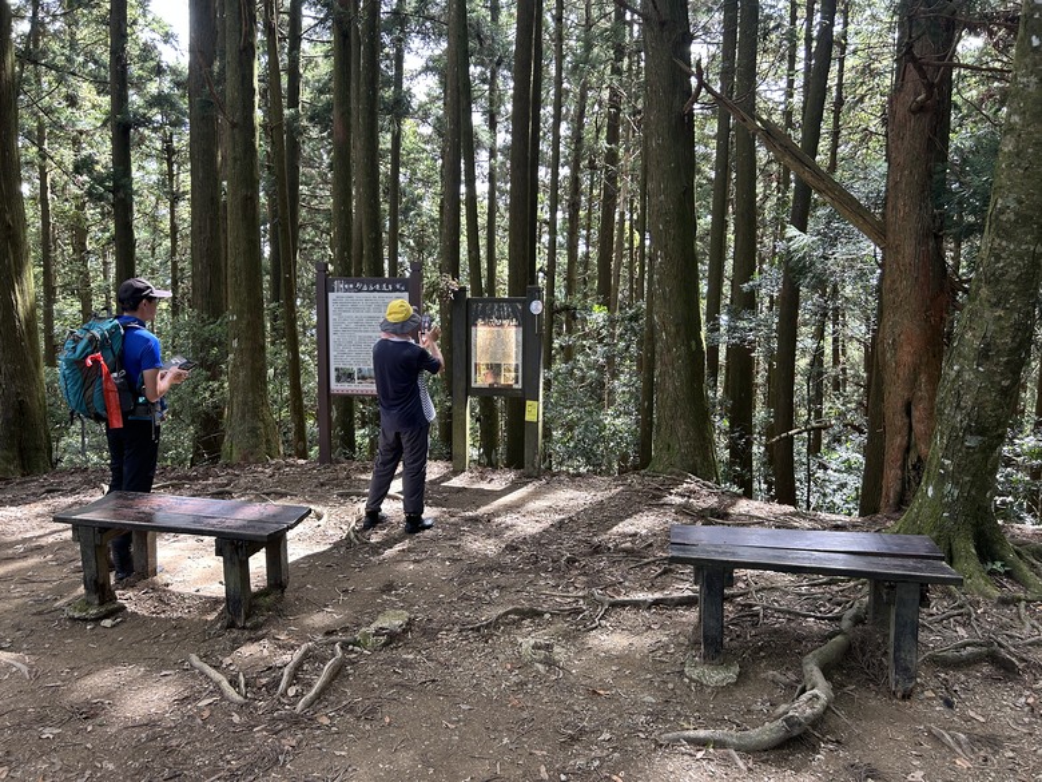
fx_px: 783
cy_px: 391
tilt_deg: -6.0
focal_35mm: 26
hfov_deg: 67.3
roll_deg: -0.5
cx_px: 521
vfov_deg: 53.1
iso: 80
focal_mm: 5.7
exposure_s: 1/121
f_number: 1.5
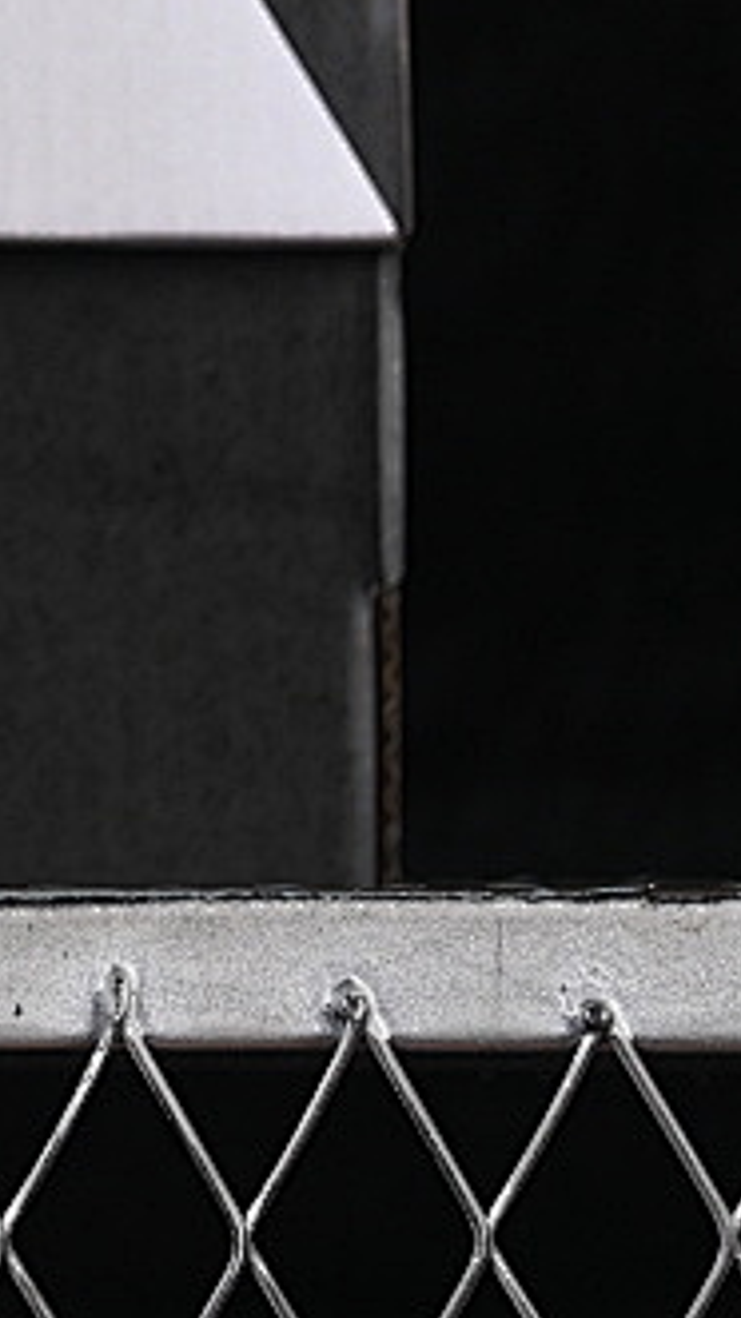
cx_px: -1135
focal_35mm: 256
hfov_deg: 4.6
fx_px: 8949
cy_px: -8
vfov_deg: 8.4
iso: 160
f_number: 6.3
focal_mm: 50
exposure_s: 1/60
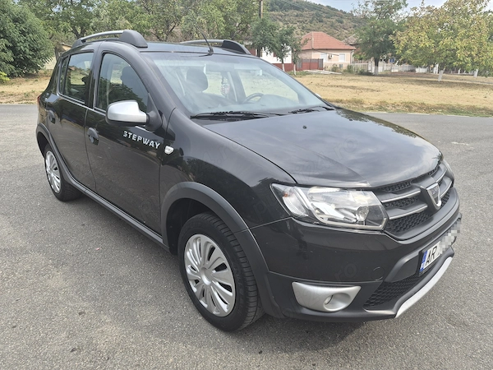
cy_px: 185
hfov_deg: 73.9
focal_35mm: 23
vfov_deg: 58.9
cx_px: 246
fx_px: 328
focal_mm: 5.4
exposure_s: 1/1250
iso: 80
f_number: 1.8
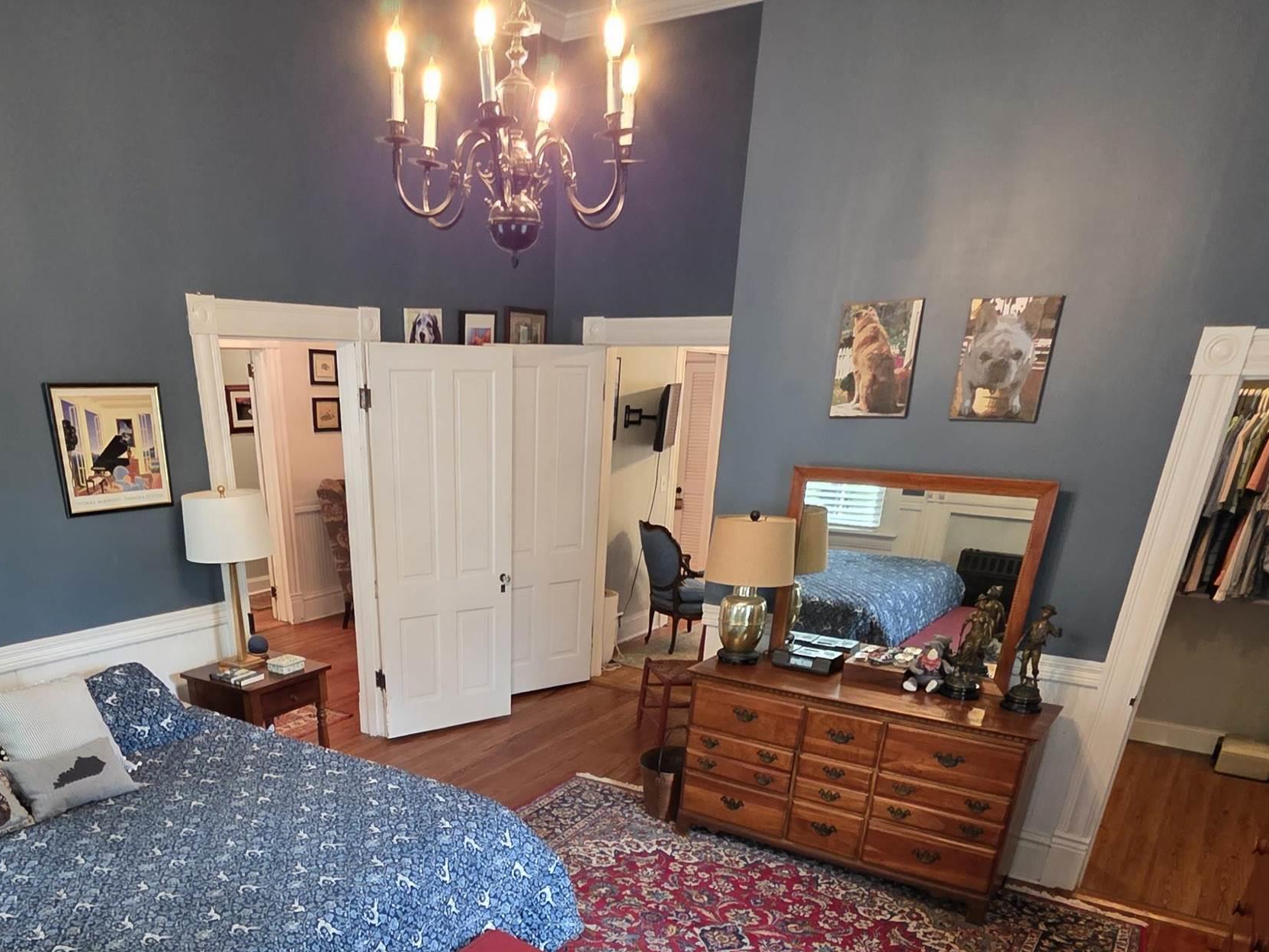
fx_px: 880
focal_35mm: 24
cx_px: 502
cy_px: 854
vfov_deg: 50.5
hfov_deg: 70.8
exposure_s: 1/60
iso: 640
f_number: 1.9
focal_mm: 2.2
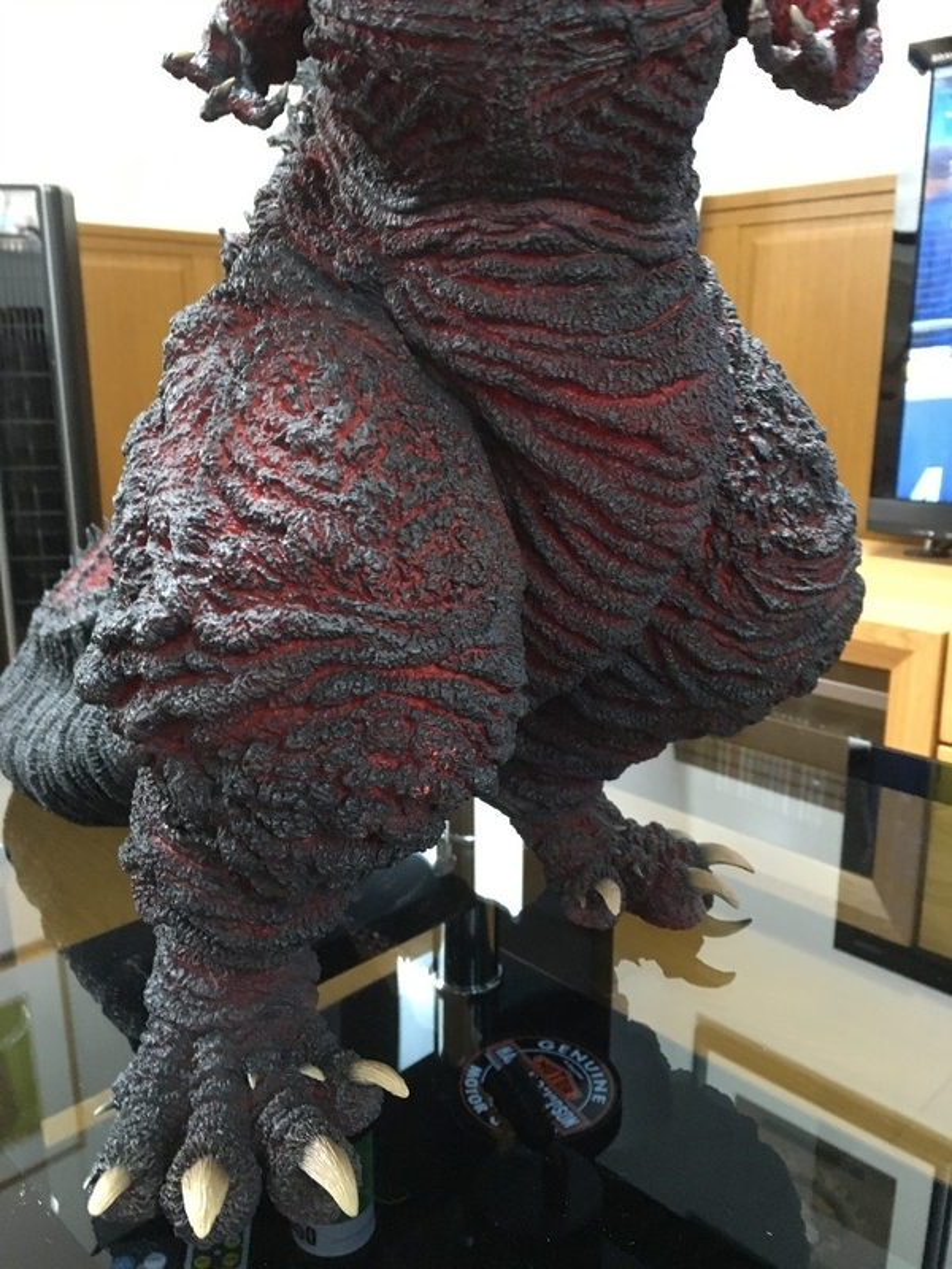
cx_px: 476
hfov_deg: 48.2
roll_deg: -0.4
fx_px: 1063
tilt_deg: -12.0
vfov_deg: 61.7
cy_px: 634
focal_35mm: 29
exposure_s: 1/17
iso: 200
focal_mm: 4.15
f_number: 2.2
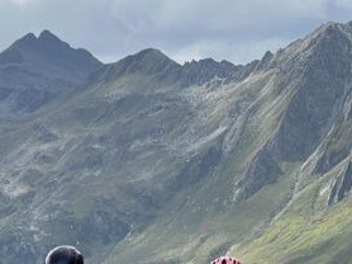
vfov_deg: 6.9
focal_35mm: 213
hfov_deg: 9.3
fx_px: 2164
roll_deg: +1.6
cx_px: 329
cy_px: 244
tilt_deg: +1.4
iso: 32
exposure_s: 1/669
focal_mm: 9
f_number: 2.8
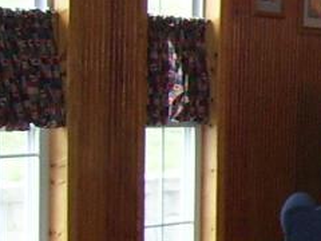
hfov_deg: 9.1
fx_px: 1780
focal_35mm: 192
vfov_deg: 7.7
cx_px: 811
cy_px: 232
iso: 160
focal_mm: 6
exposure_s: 1/60
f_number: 2.7
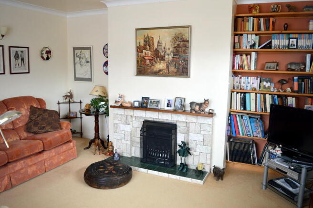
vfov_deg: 47.8
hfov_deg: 67.4
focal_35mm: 27
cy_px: 104
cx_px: 156
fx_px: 235
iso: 400
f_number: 4
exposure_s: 1/60
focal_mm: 18
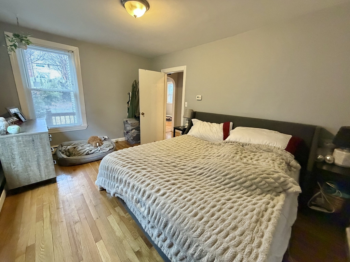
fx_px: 142
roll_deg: -1.6
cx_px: 175
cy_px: 131
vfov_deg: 85.7
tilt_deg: -13.2
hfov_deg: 102.1
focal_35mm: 14
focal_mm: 2.22
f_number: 2.2
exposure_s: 1/60
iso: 640
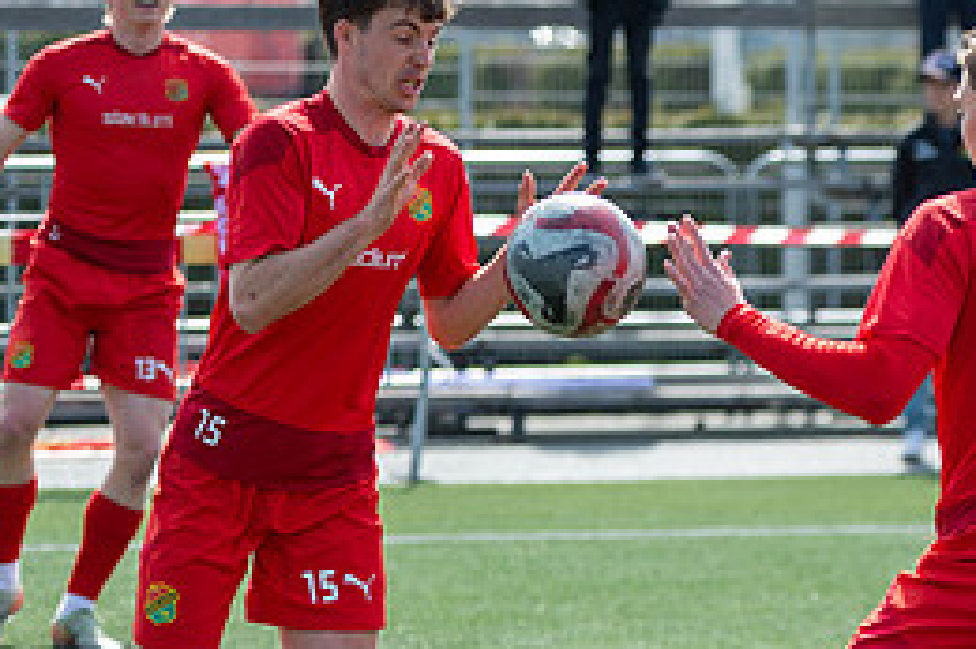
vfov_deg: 5.5
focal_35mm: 250
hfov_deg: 8.2
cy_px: 364
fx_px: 6773
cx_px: 1006
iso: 320
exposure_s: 1/1600
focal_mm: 112
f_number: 3.2
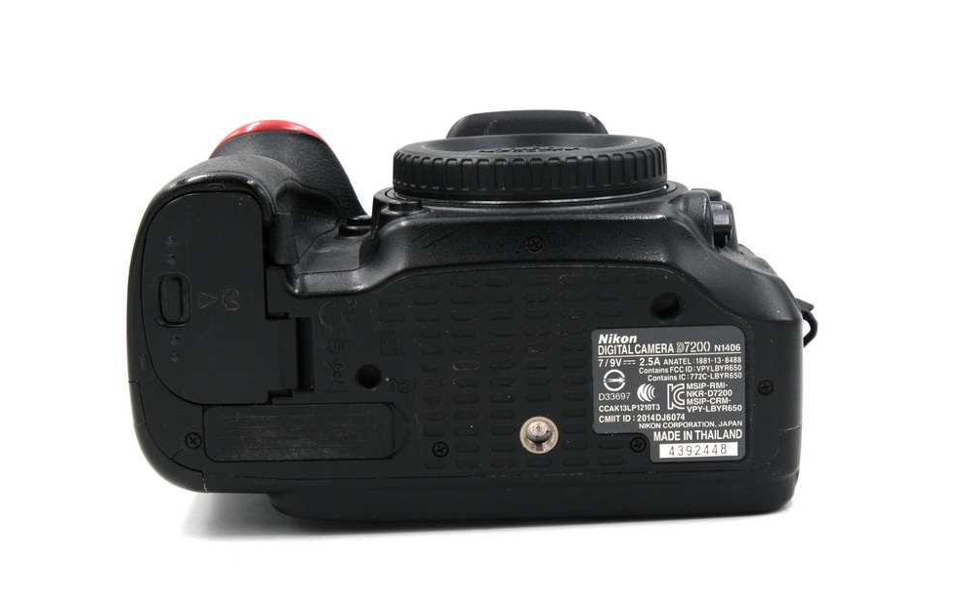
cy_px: 297
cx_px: 478
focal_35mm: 66
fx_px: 1736
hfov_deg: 31.1
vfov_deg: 19.7
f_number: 14
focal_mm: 42.5
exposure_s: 1/125
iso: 800
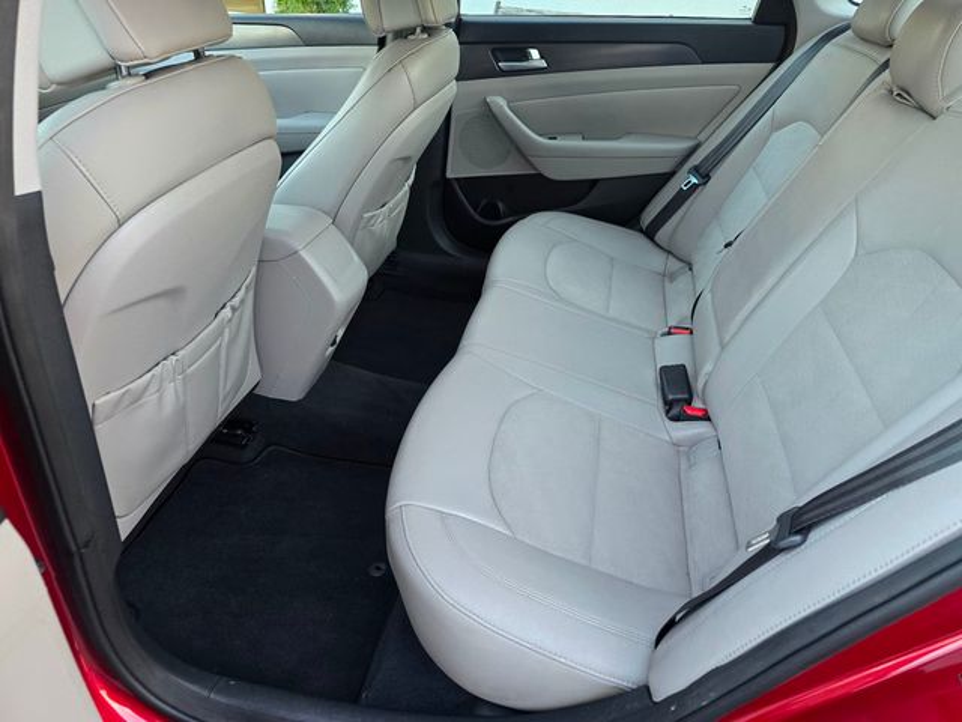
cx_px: 481
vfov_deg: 58.9
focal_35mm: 23
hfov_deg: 73.9
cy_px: 361
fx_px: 639
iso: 320
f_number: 1.7
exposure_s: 1/120
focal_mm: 6.3
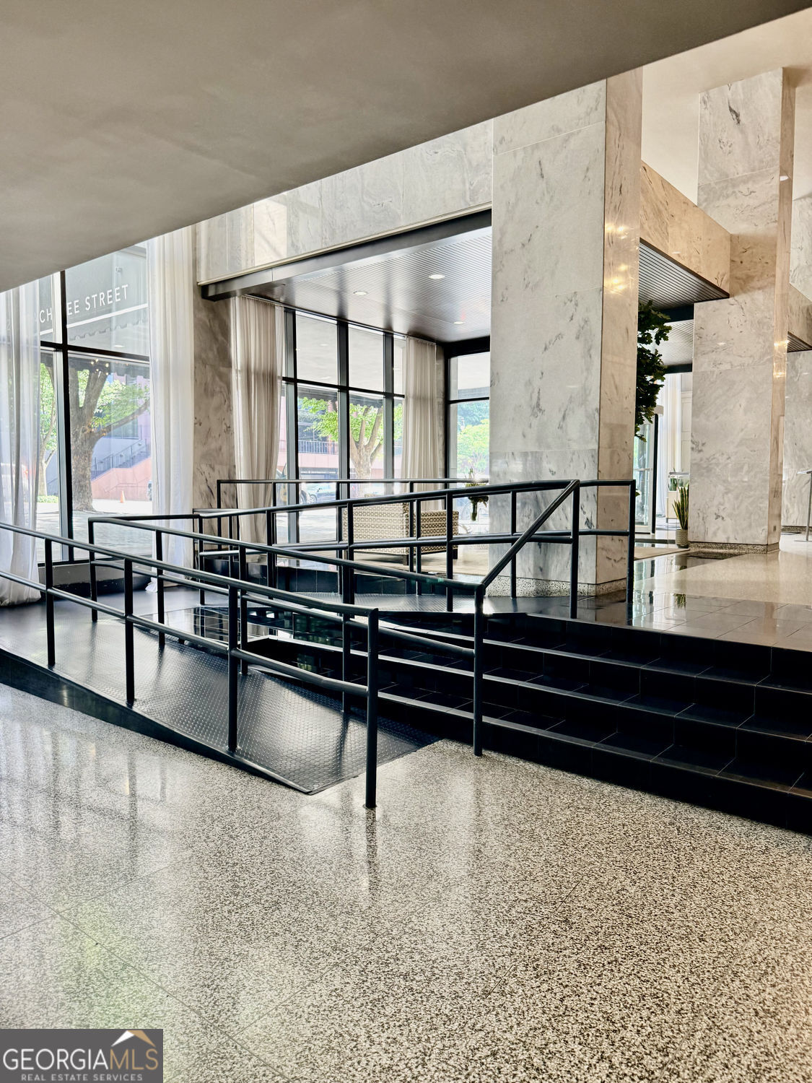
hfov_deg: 56.8
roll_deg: +0.1
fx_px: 751
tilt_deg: -4.7
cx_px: 406
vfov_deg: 71.6
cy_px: 542
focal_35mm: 24
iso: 125
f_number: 1.78
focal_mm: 6.76
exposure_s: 1/60
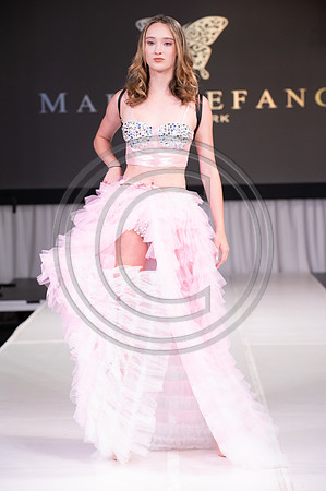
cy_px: 246
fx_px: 1525
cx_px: 163
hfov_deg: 12.2
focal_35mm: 112
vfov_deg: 18.3
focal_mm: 112
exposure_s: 1/400
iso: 2000
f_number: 5.6
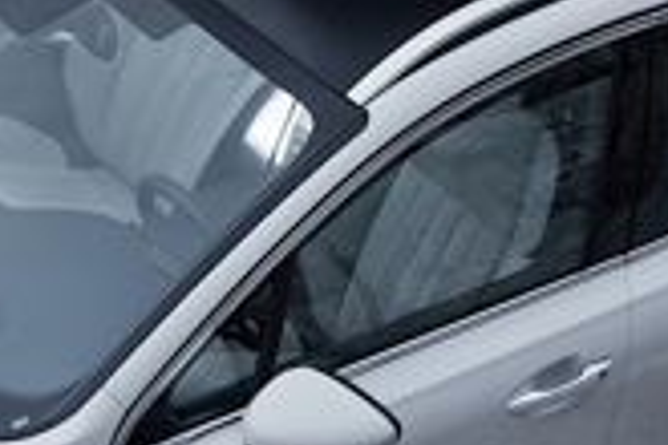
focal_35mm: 194
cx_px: 190
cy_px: 370
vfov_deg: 7.1
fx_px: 3599
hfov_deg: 10.6
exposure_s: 1/125
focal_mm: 50
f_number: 5
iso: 100
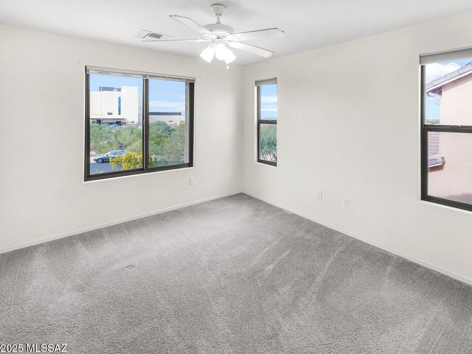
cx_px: 268
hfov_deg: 90.5
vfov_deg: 74.7
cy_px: 180
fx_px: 232
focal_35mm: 17
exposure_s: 1/30
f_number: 8
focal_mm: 10
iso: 320
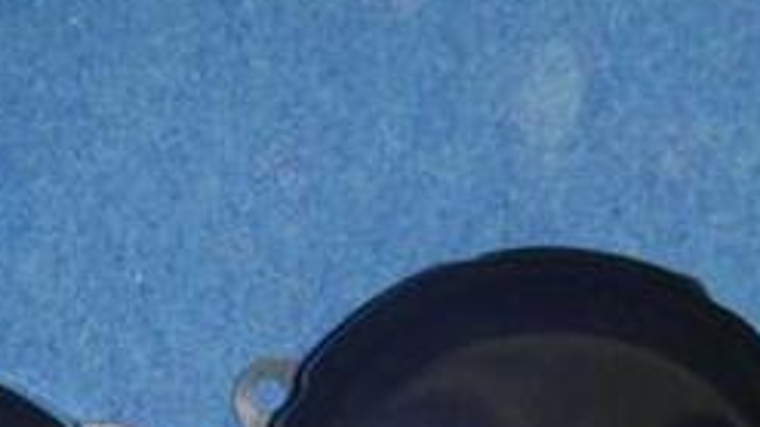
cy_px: 531
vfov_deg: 15.6
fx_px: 1491
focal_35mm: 74
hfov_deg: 28.4
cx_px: 249
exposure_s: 1/30
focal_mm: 6.3
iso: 200
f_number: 3.5
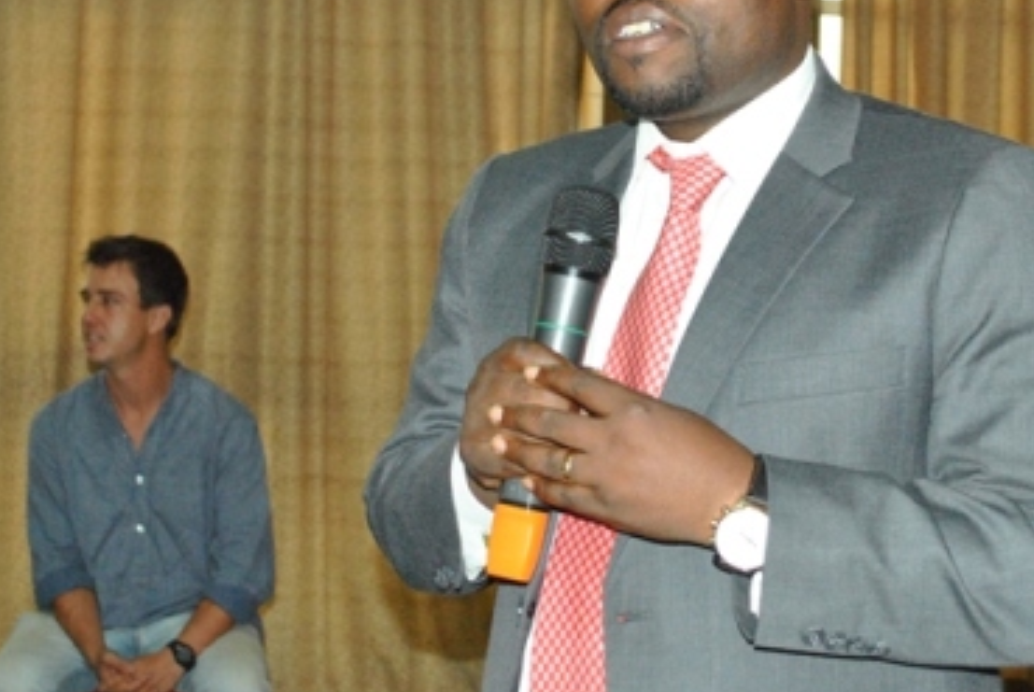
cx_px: 678
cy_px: 210
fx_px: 2243
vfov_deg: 17.5
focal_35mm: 78
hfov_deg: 25.8
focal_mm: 32
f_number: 5.6
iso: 1600
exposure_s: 1/60
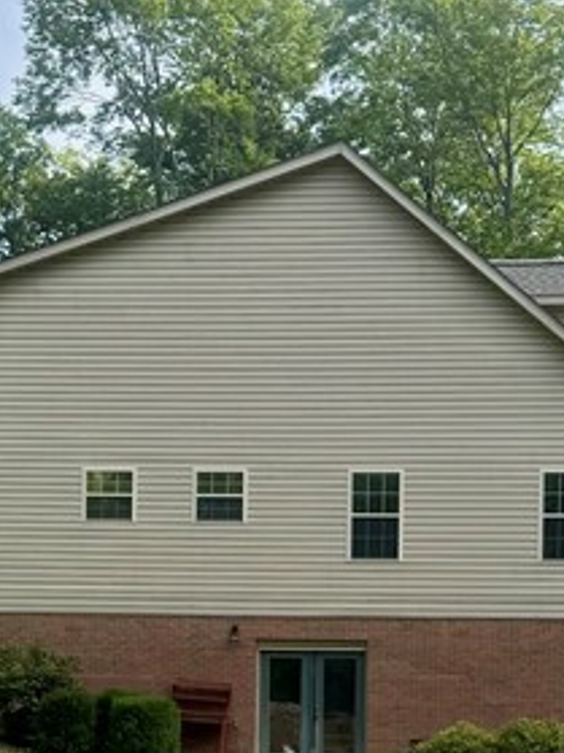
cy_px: 699
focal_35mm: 88
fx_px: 1913
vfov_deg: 21.7
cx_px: 302
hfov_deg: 16.8
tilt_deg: +1.2
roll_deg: -0.2
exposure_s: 1/2174
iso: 80
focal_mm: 6.76
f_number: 1.78
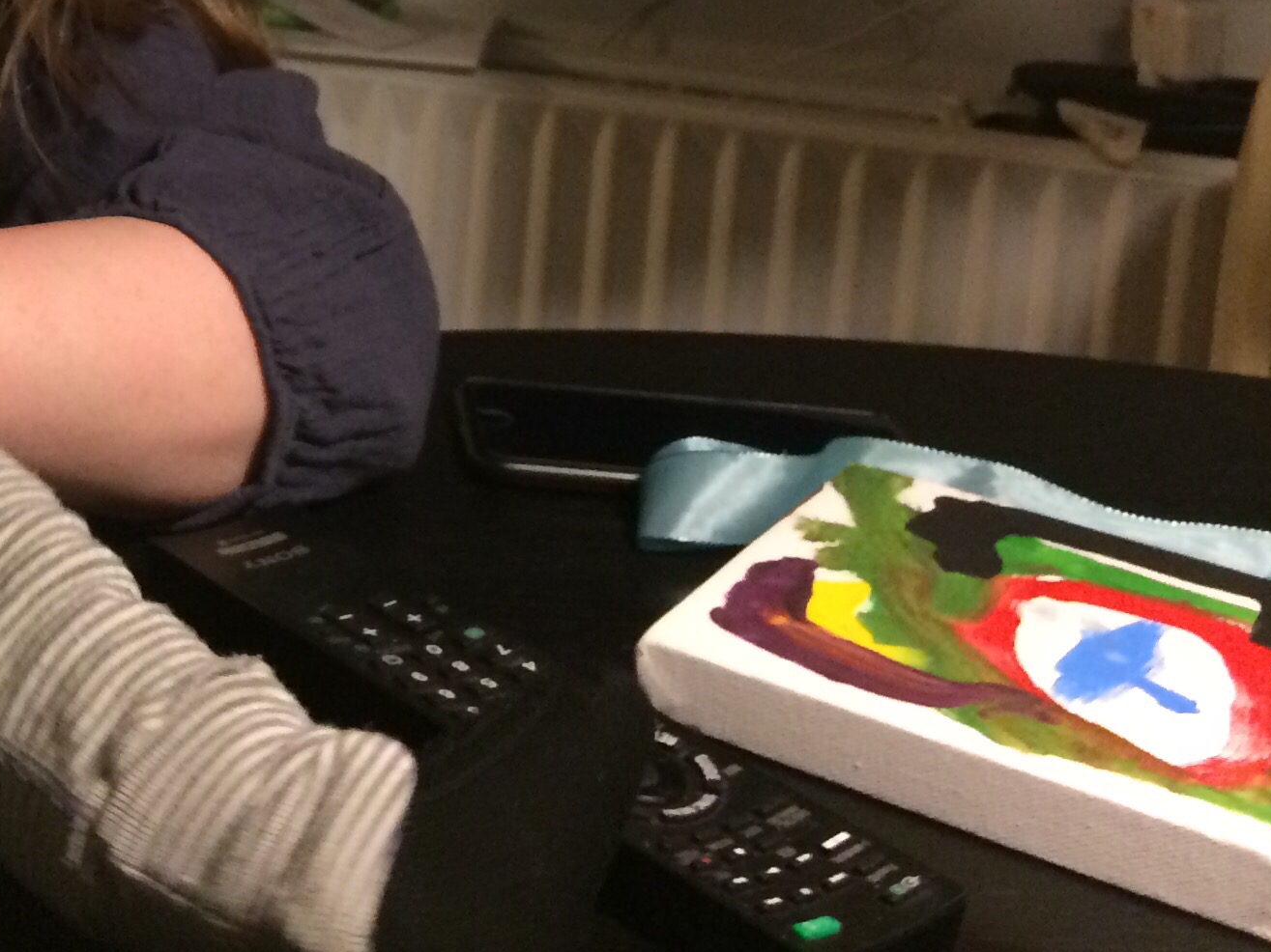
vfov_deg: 19.1
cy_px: -227
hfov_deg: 24.9
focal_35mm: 72
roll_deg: -2.1
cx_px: -170
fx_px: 2643
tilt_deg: -13.1
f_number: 2.2
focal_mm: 4.15
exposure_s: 1/33
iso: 320
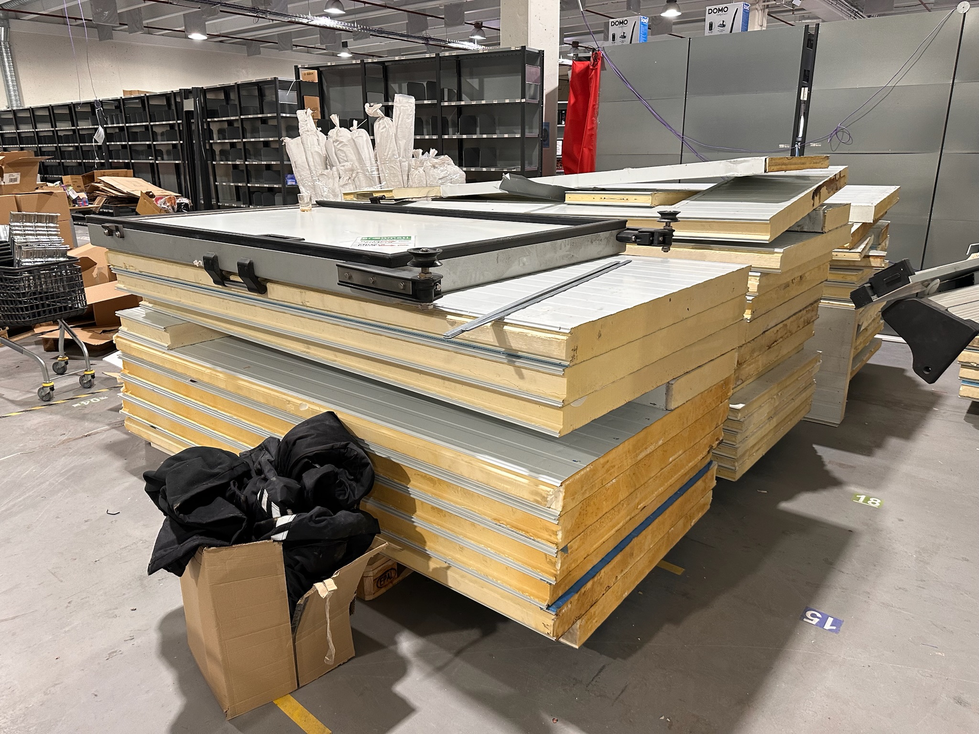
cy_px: 367
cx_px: 490
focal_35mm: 24
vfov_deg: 56.8
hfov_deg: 71.6
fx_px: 679
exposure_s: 1/100
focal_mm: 6.86
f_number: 1.78
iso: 250
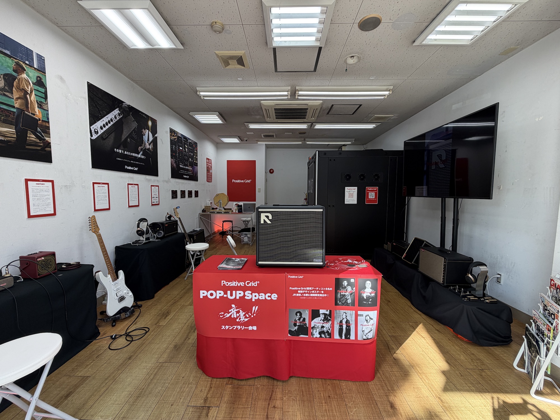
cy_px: 210
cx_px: 280
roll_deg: -0.5
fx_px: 226
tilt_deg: -4.6
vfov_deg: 85.7
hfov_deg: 102.1
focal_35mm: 14
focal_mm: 2.22
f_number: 2.2
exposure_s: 1/100
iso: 40
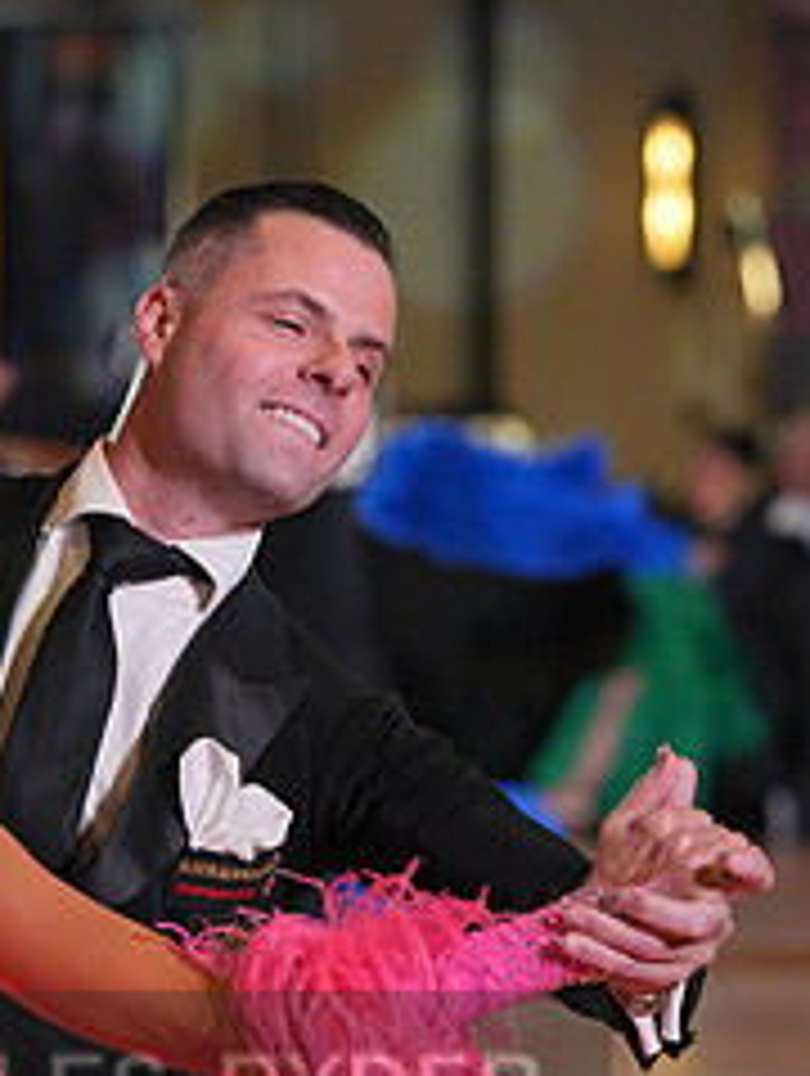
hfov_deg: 5.4
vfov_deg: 7.2
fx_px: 8557
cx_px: -7
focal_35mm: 275
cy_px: 1144
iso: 1600
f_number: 4
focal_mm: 118
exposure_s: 1/500
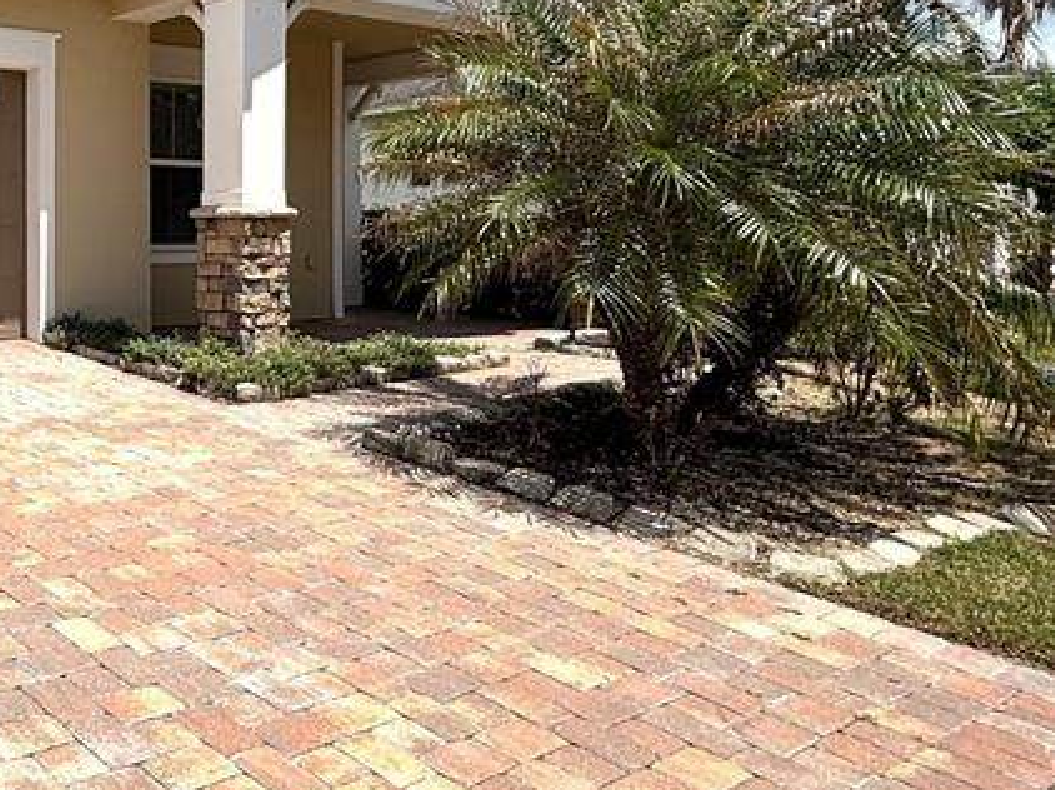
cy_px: 228
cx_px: -28
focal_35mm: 34
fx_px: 1036
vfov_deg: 40.9
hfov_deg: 44.7
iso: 25
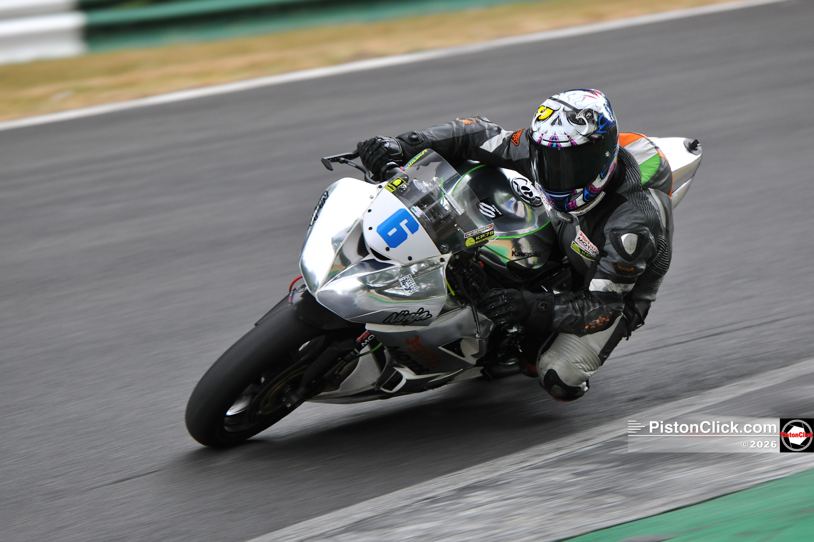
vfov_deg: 6.9
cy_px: 271
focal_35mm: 200
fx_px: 4522
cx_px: 407
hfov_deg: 10.3
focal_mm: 200
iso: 500
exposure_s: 1/250
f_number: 3.5
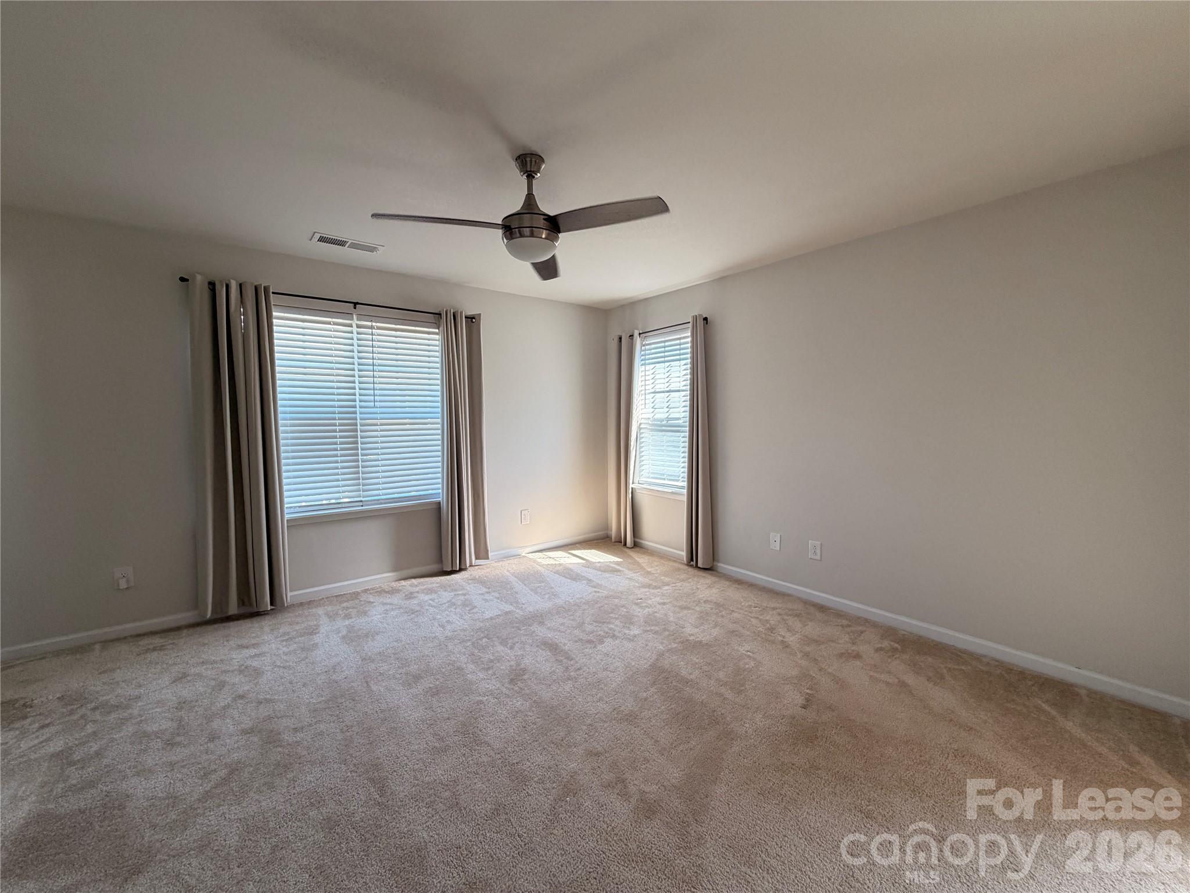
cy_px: 446
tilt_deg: -3.6
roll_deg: -0.1
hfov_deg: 102.1
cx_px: 595
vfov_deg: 85.7
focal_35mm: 14
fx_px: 481
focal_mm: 2.22
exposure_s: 1/120
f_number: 2.2
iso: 125
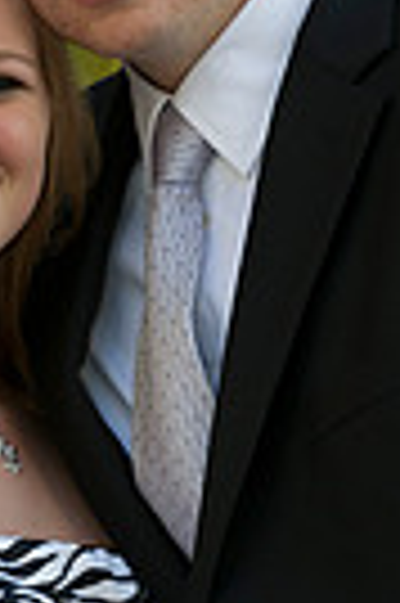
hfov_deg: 2.6
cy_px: 414
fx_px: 8688
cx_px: 155
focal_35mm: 520
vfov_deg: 4.0
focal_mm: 155
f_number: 5.6
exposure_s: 1/125
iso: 320
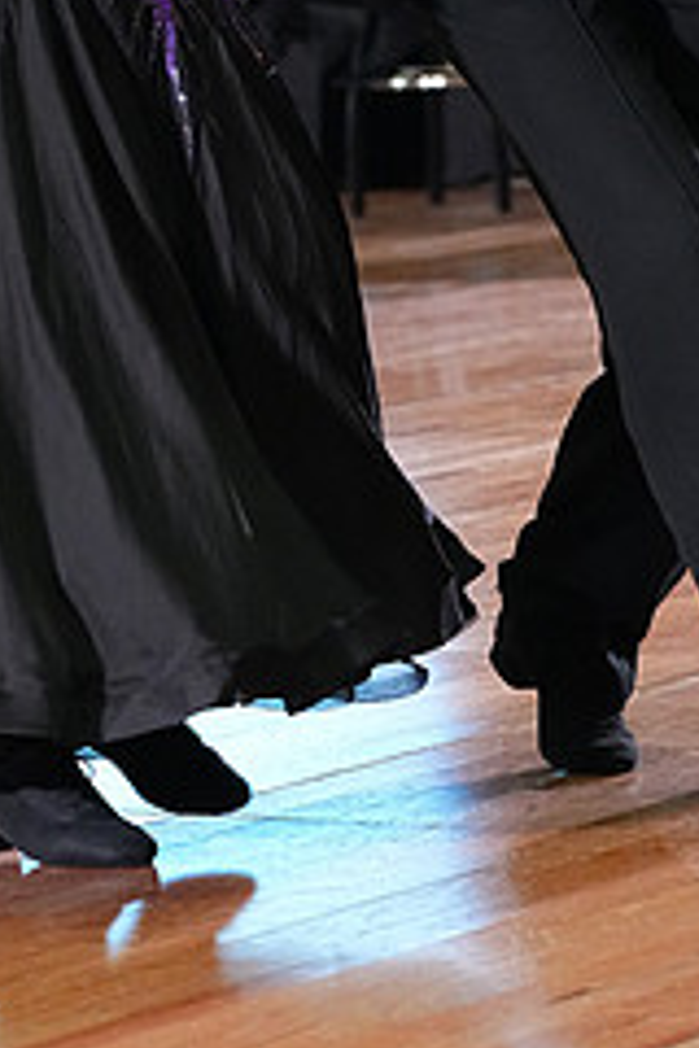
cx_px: 194
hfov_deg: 6.0
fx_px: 6611
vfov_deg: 9.0
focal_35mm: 227
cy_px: -157
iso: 6400
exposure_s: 1/400
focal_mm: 94
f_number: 4.5
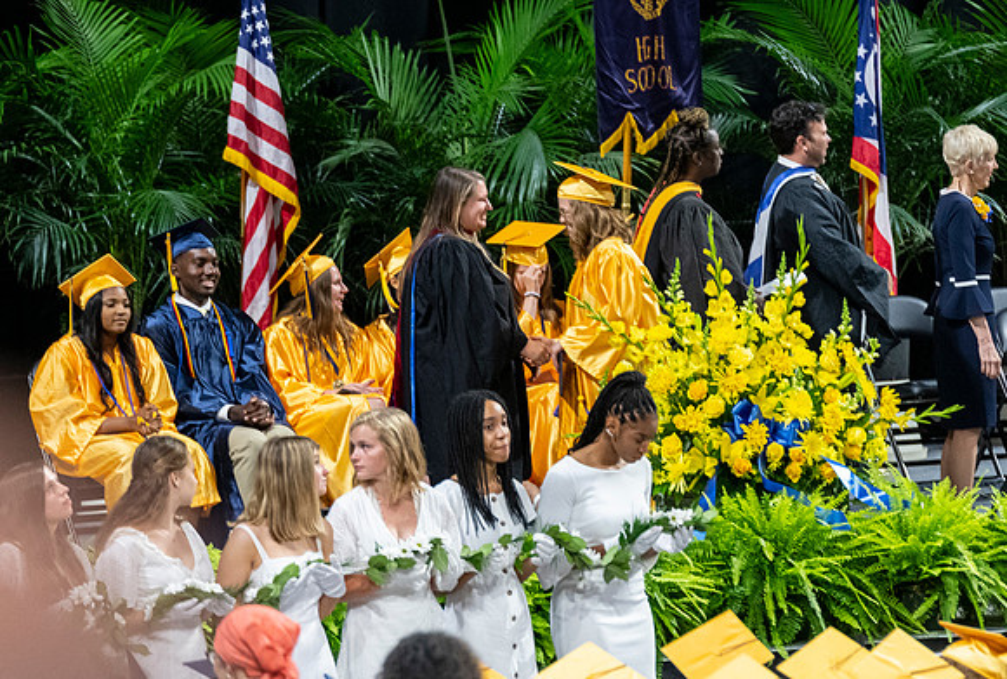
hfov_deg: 6.1
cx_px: 630
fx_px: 9469
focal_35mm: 337
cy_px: 345
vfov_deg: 4.1
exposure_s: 1/200
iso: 2000
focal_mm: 190
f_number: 4
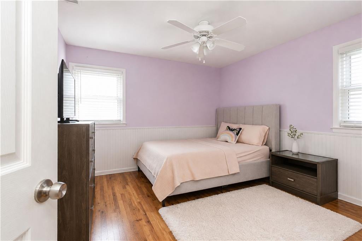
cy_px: 120
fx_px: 151
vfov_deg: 77.3
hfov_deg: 100.4
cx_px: 181
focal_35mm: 15
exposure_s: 1/125
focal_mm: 10
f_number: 8
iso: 1250
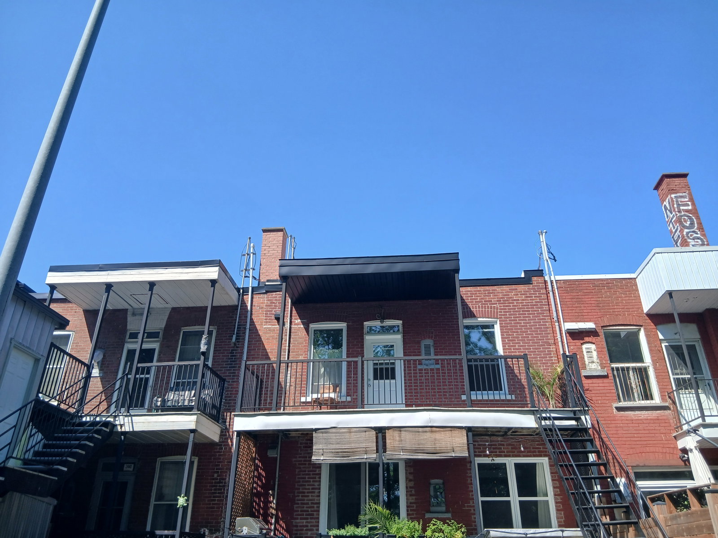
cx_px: 359
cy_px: 269
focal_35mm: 26
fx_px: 539
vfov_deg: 53.1
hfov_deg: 67.3
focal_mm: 3.98
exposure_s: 1/388
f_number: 1.8
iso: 20
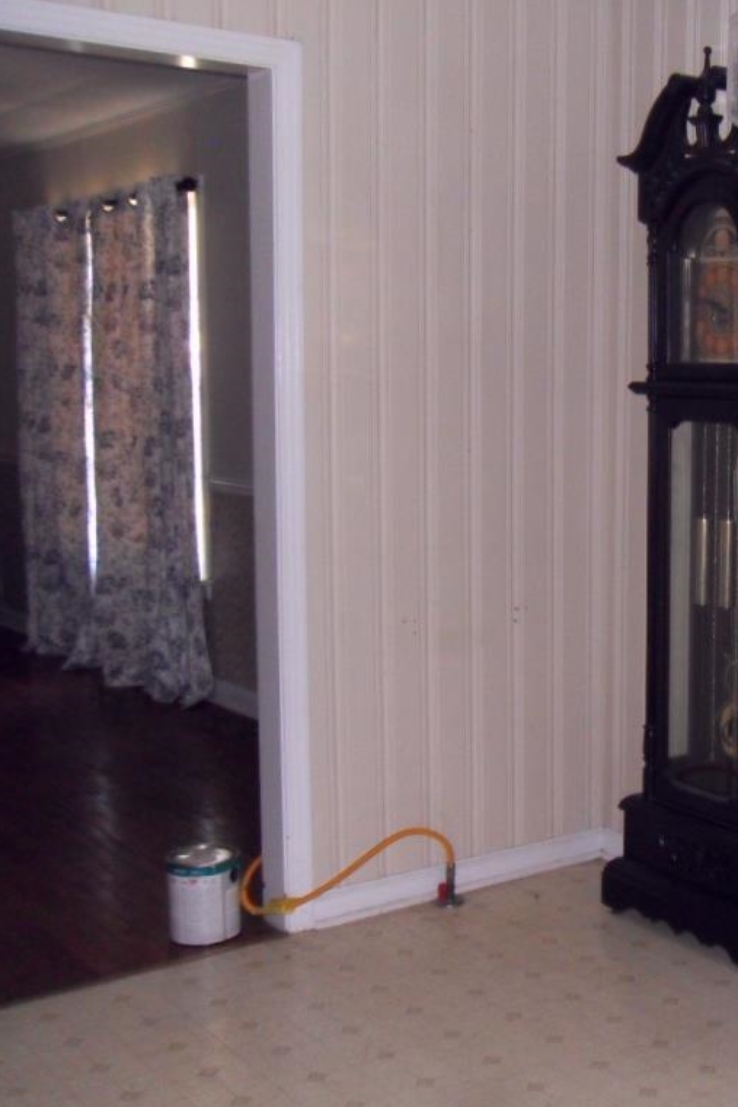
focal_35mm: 49
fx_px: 1507
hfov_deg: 26.4
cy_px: 554
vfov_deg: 40.4
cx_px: 691
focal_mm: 6.3
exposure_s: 1/45
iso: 400
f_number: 3.5
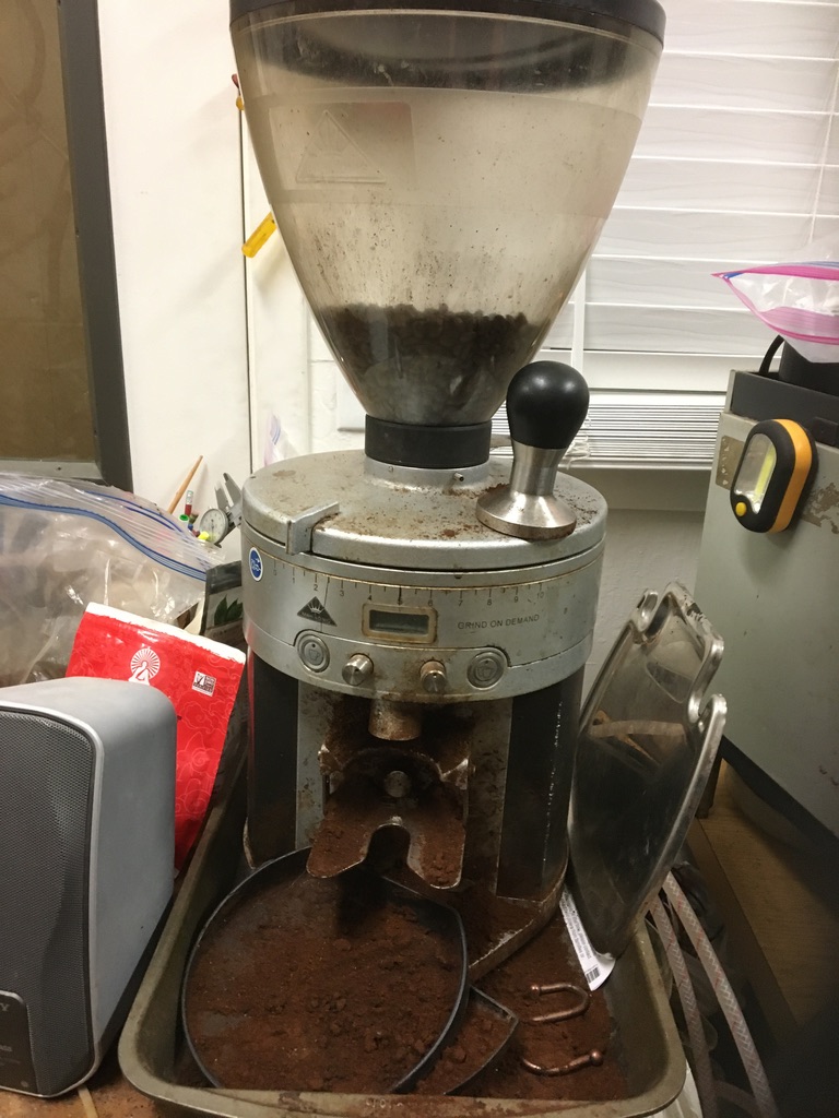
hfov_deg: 48.2
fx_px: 937
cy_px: 559
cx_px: 420
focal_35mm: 29
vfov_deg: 61.7
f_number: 2.2
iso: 200
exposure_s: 1/20
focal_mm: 4.15
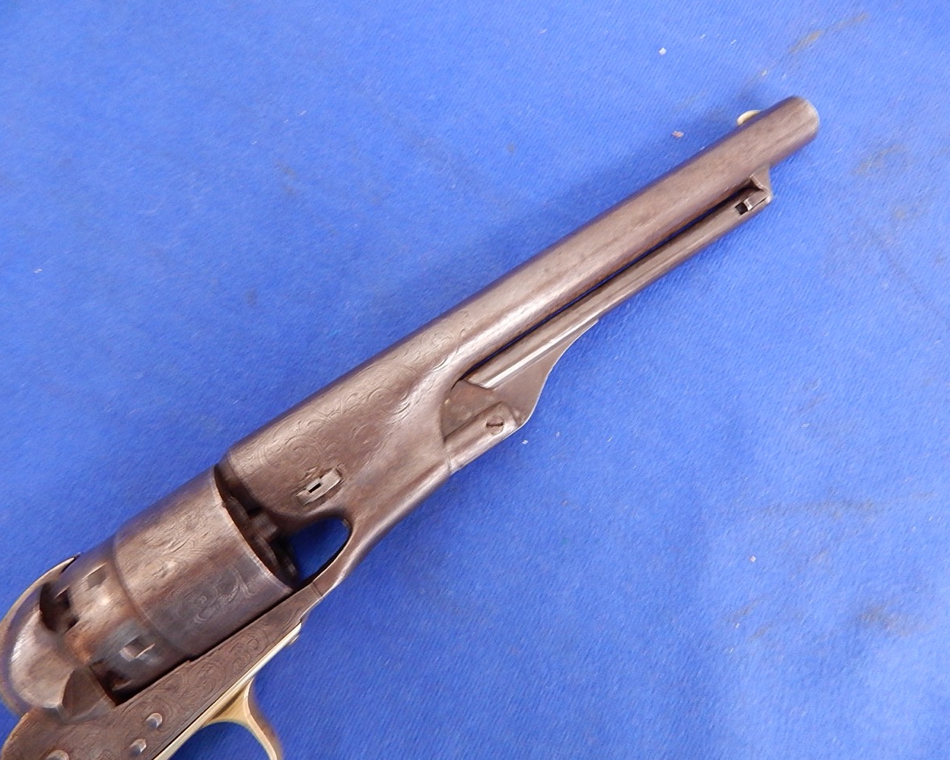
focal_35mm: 23
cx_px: 488
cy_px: 380
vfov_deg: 60.9
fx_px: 647
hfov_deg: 72.6
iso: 400
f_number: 3
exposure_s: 1/8
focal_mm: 4
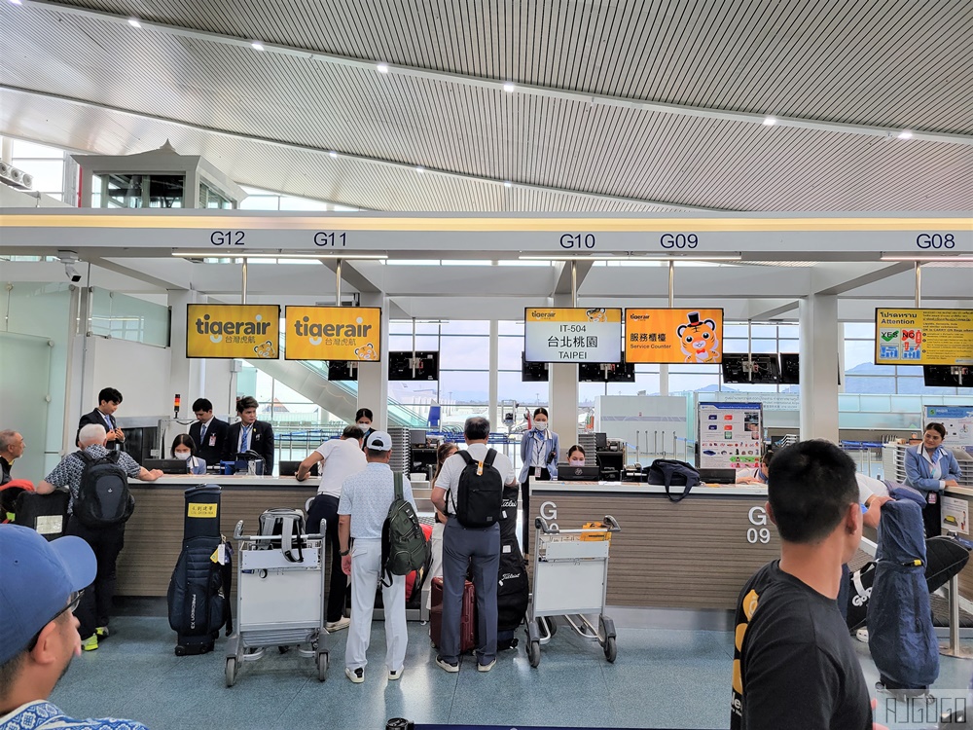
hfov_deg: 67.3
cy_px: 365
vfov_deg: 53.1
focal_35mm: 26
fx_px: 731
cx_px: 486
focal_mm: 5.4
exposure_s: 1/120
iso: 40
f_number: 1.8
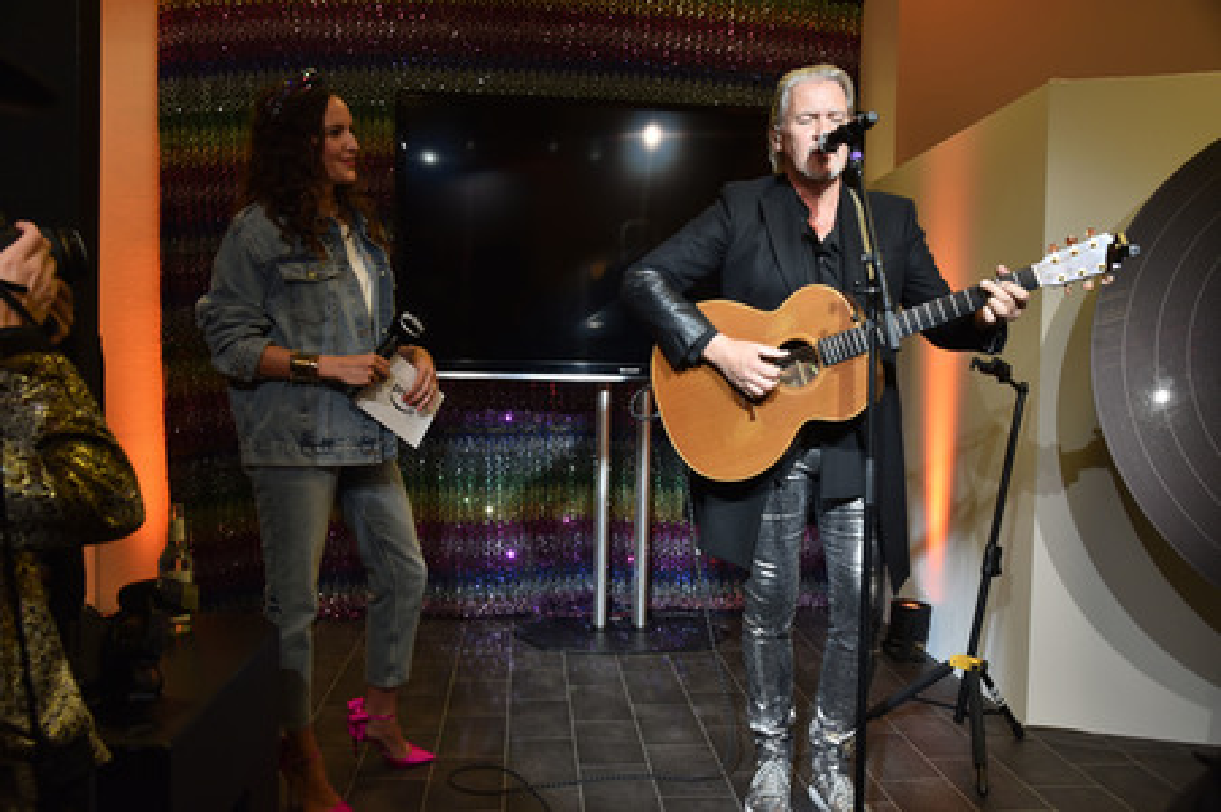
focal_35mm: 30
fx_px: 1017
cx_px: 610
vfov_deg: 43.5
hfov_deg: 62.0
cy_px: 406
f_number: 6.3
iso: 800
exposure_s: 1/100
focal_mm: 30
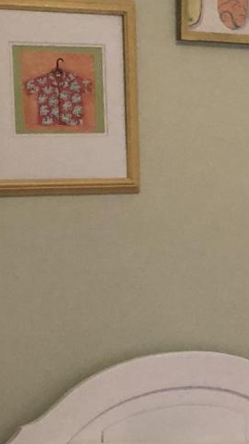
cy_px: 247
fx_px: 1551
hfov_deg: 8.1
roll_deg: +0.1
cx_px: 679
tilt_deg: -5.0
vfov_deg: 16.3
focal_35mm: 132
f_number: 1.8
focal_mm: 3.99
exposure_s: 1/15
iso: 40
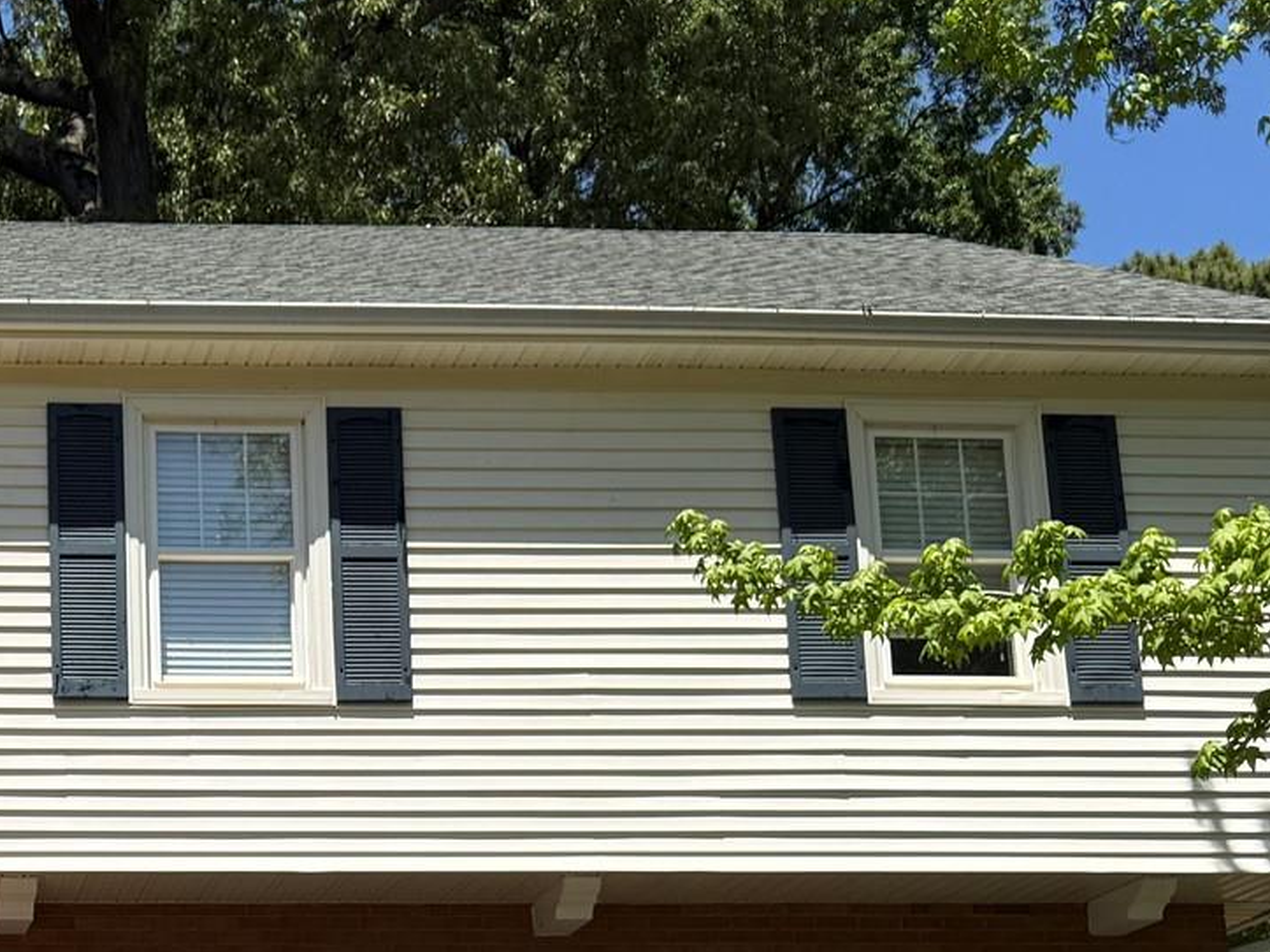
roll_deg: +0.9
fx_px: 2494
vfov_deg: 20.7
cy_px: 1015
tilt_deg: +11.7
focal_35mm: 68
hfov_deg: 26.7
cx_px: -67
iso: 80
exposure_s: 1/3759
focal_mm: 6.76
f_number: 1.78
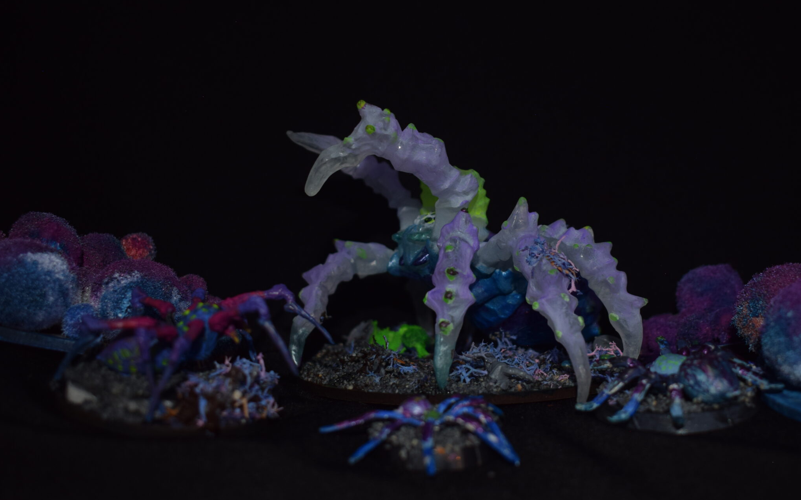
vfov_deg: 27.9
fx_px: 1004
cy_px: 294
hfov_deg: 43.3
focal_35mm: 46
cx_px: 474
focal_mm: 24
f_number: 3.8
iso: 200
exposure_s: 1/30
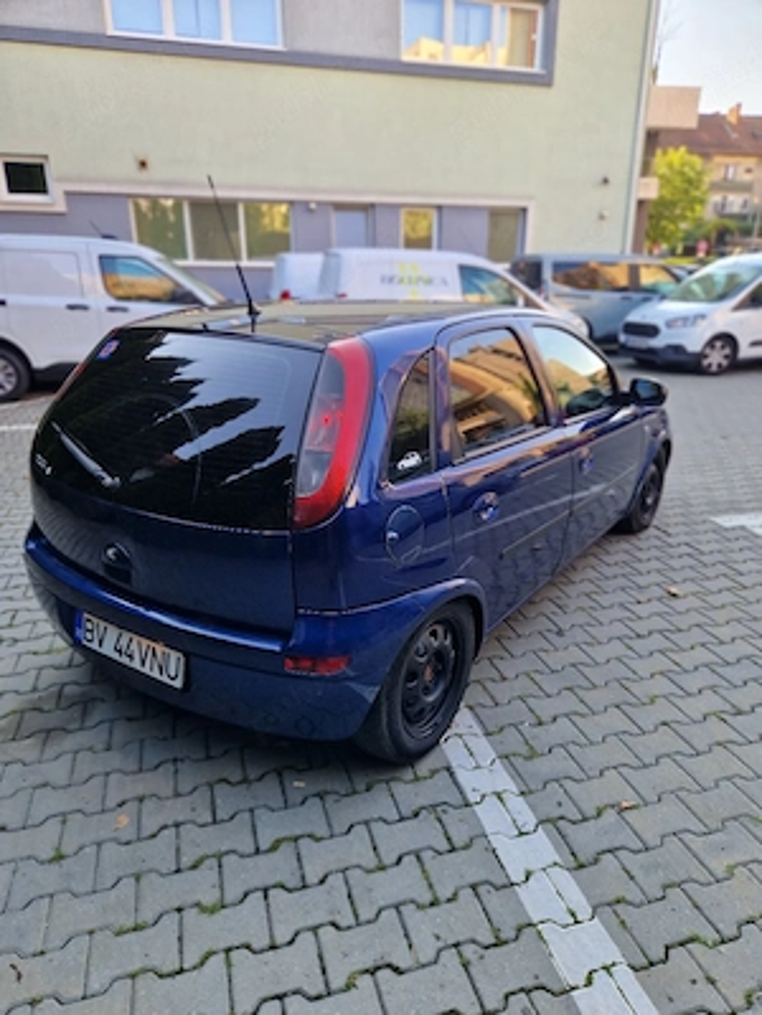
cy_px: 508
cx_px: 381
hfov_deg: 58.9
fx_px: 675
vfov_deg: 73.9
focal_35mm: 23
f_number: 1.8
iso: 50
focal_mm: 5.4
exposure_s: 1/147
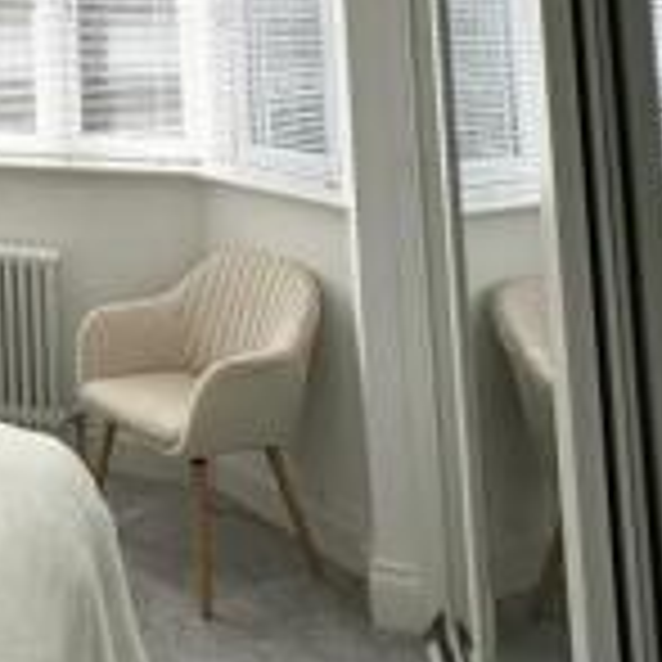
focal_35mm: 49
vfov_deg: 30.8
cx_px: -236
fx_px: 1060
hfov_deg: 27.7
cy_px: -74
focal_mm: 2.22
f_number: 2.2
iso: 40
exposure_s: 1/636
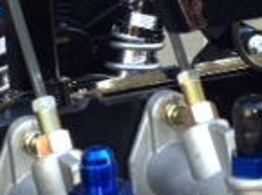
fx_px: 1102
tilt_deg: -4.5
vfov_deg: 10.0
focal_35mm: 146
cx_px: 208
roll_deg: +4.6
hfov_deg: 13.5
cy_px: -38
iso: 50
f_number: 2.4
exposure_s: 1/60
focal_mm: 4.12
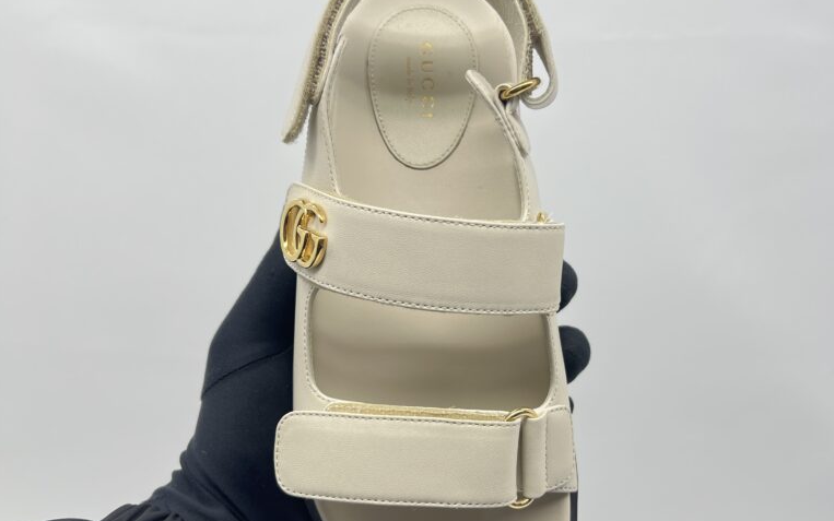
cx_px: 415
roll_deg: +0.3
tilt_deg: -15.3
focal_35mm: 37
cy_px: 284
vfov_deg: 34.4
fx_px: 841
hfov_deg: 52.7
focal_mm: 5.7
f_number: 1.5
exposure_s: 1/164
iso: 40
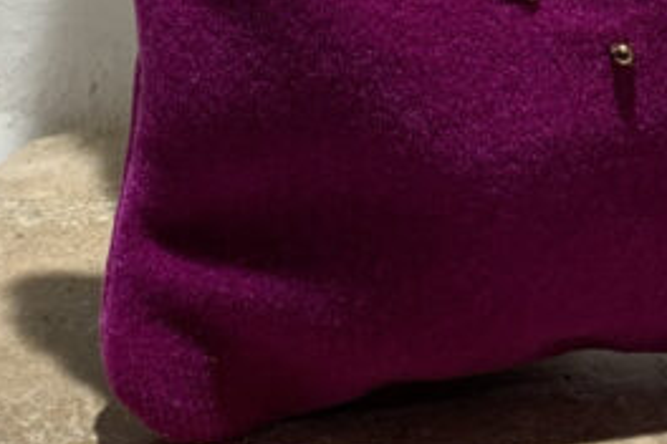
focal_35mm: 123
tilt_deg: -2.4
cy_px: -674
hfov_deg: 16.6
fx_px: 2279
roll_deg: +1.5
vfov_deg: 9.7
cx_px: 437
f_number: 1.8
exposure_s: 1/100
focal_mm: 4.25
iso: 80
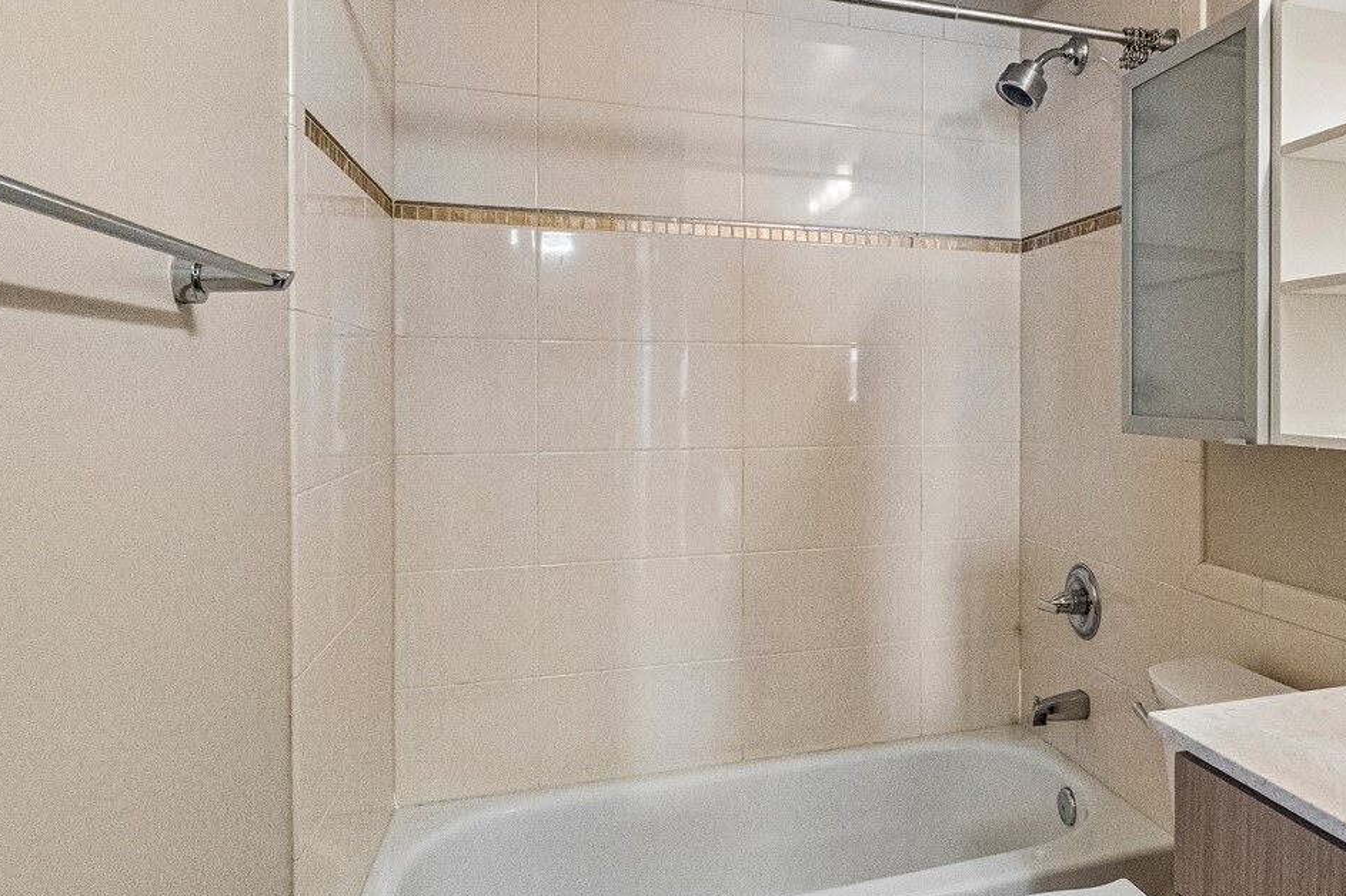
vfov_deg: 47.9
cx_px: 964
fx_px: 1009
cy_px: 429
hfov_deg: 64.4
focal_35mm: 27
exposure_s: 1/30
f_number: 9
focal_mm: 10
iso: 4000
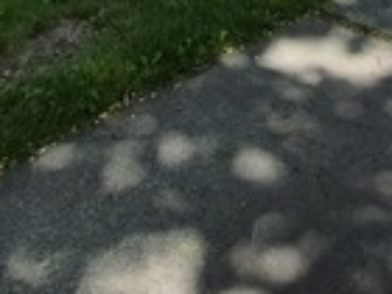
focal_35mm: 62
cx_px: 340
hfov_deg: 30.1
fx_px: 702
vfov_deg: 18.1
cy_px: -255
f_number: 2.2
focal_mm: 1.74
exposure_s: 1/796
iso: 40
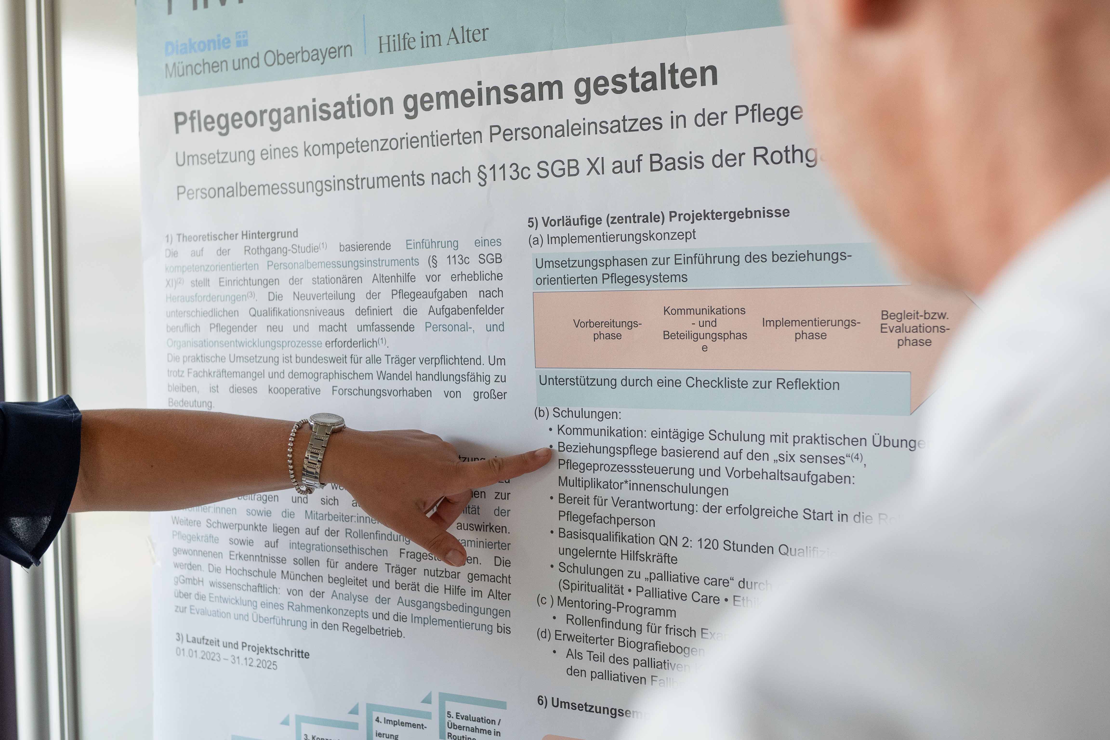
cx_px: 555
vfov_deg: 31.9
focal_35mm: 42
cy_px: 370
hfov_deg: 46.4
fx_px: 1295
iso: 800
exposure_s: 1/250
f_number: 2.8
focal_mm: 28
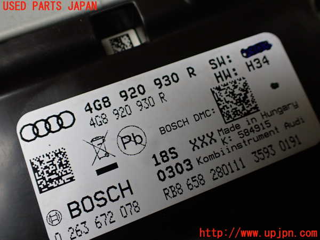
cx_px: 160
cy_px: 120
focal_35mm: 30
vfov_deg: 46.8
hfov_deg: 60.0
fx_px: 277
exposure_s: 1/125
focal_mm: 5.4
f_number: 2.3
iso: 400
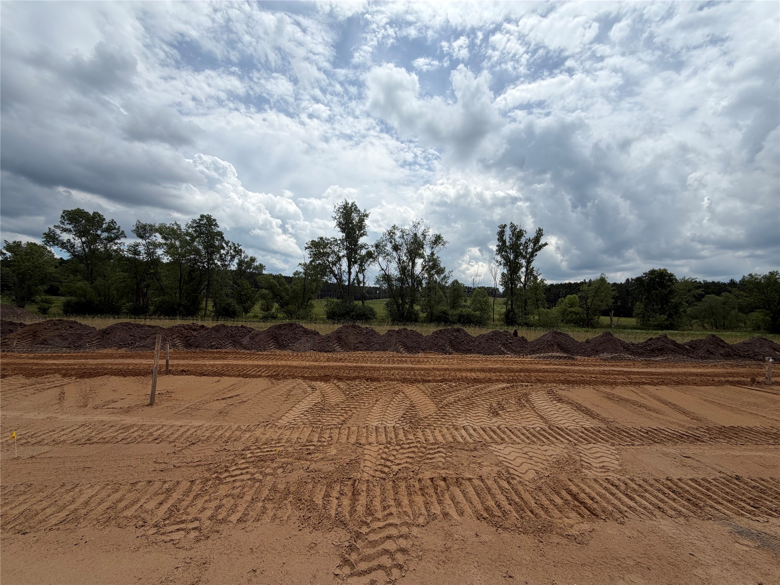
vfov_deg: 85.7
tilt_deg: +2.8
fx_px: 315
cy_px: 292
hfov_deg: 102.1
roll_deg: -2.4
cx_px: 390
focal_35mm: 14
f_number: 2.2
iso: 20
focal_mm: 2.22
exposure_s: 1/2024
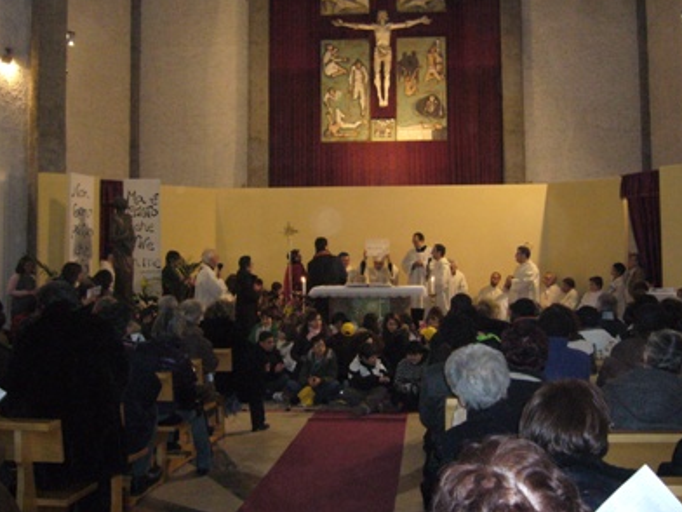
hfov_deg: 46.8
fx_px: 788
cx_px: 339
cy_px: 221
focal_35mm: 40
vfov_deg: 35.9
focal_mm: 5.8
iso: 400
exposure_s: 1/30
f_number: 2.8
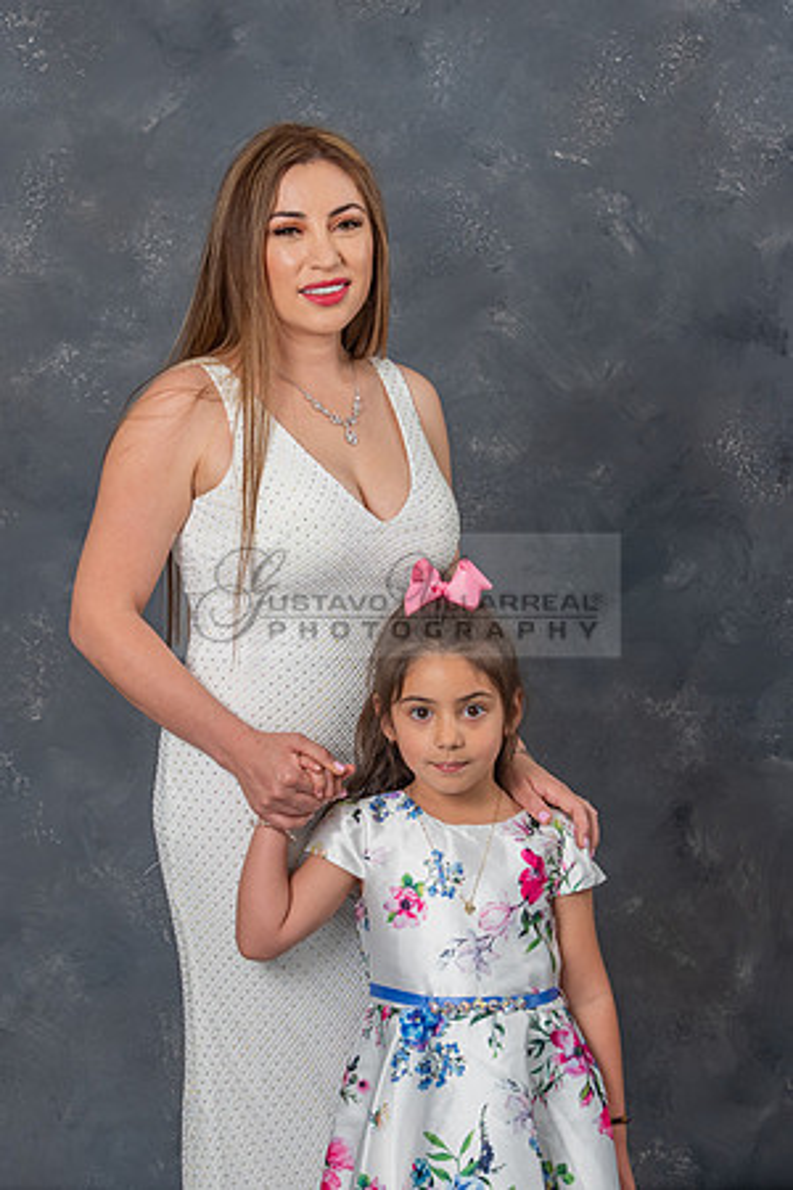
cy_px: 567
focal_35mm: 83
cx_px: 315
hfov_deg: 16.4
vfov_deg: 24.5
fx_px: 2742
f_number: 5.6
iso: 200
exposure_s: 1/160
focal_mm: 42
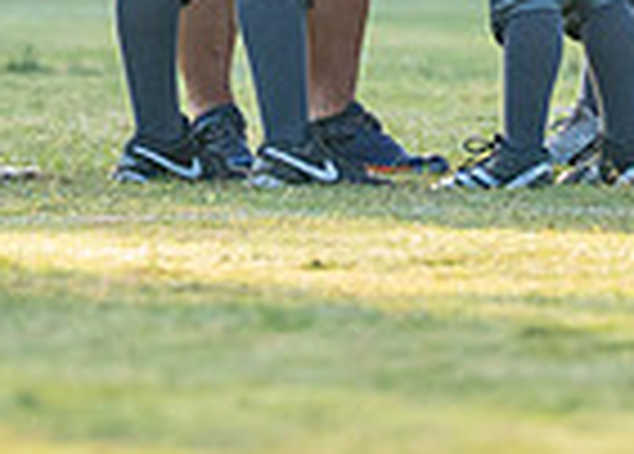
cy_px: -478
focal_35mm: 1058
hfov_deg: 1.9
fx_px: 19069
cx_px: 367
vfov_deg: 1.4
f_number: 2.8
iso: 500
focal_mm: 200
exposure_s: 1/2500
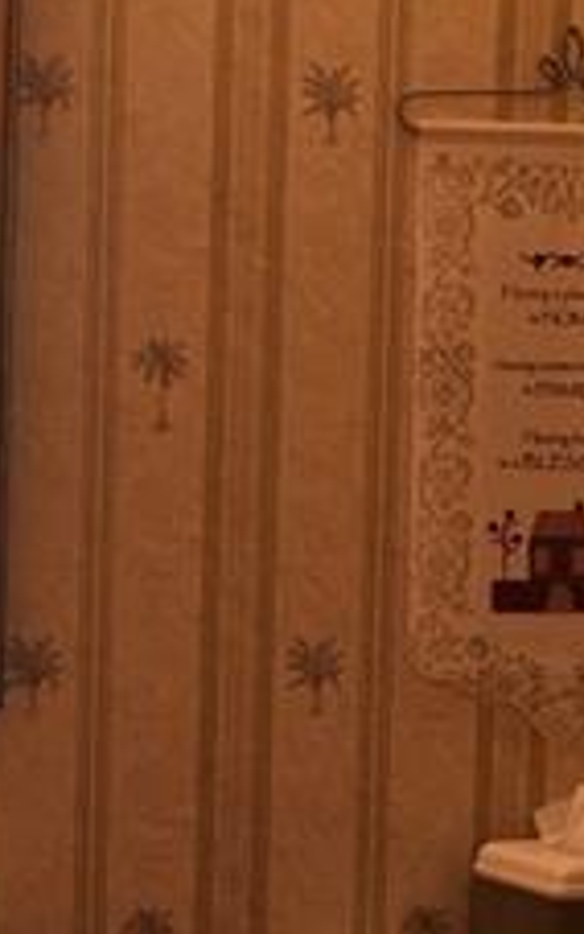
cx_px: 8
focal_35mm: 104
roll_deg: -2.3
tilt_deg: -4.1
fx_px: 2647
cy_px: 609
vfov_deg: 19.9
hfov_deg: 12.5
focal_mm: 4.15
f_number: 2.2
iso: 32
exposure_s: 1/15
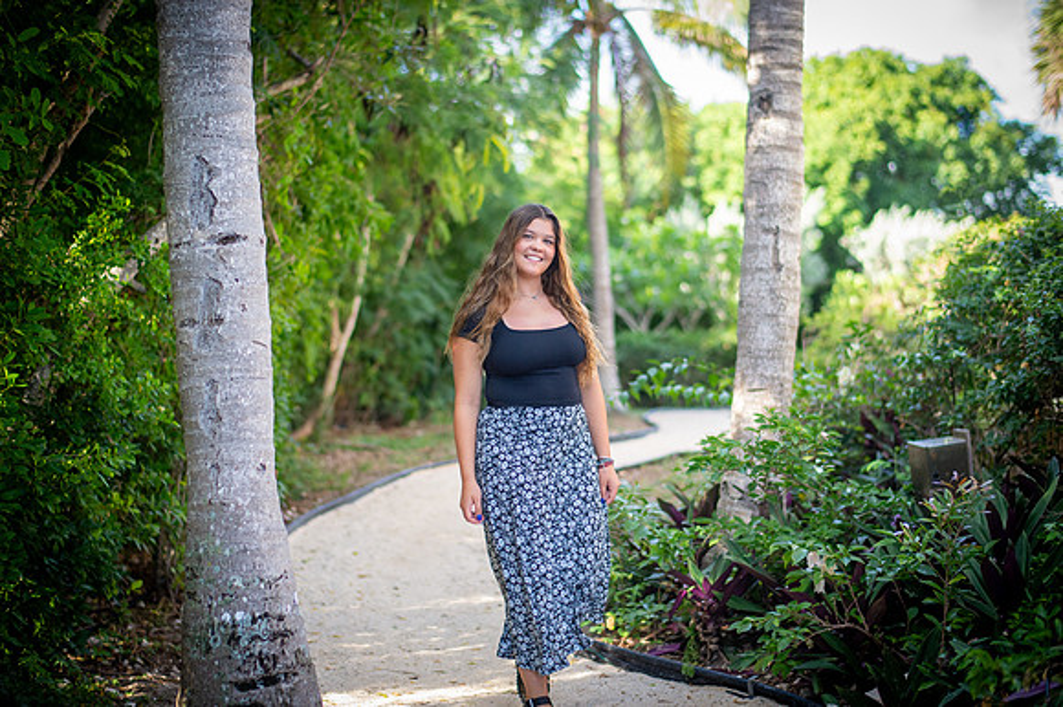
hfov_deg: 34.5
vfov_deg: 23.4
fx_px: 1712
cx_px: 532
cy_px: 354
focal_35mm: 58
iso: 2000
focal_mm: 58
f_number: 1.8
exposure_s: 1/1600
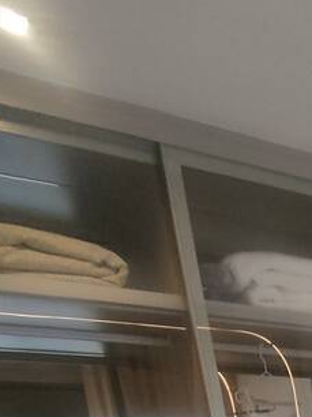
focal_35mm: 53
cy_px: 726
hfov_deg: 20.8
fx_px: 638
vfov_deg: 22.8
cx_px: 531
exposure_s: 1/60
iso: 113
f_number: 2.2
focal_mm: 1.6
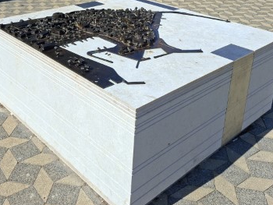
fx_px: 331
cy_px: 20
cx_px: 90
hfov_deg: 44.1
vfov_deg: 32.7
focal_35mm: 42
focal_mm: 5.54
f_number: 1.8
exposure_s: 1/2725
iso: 50
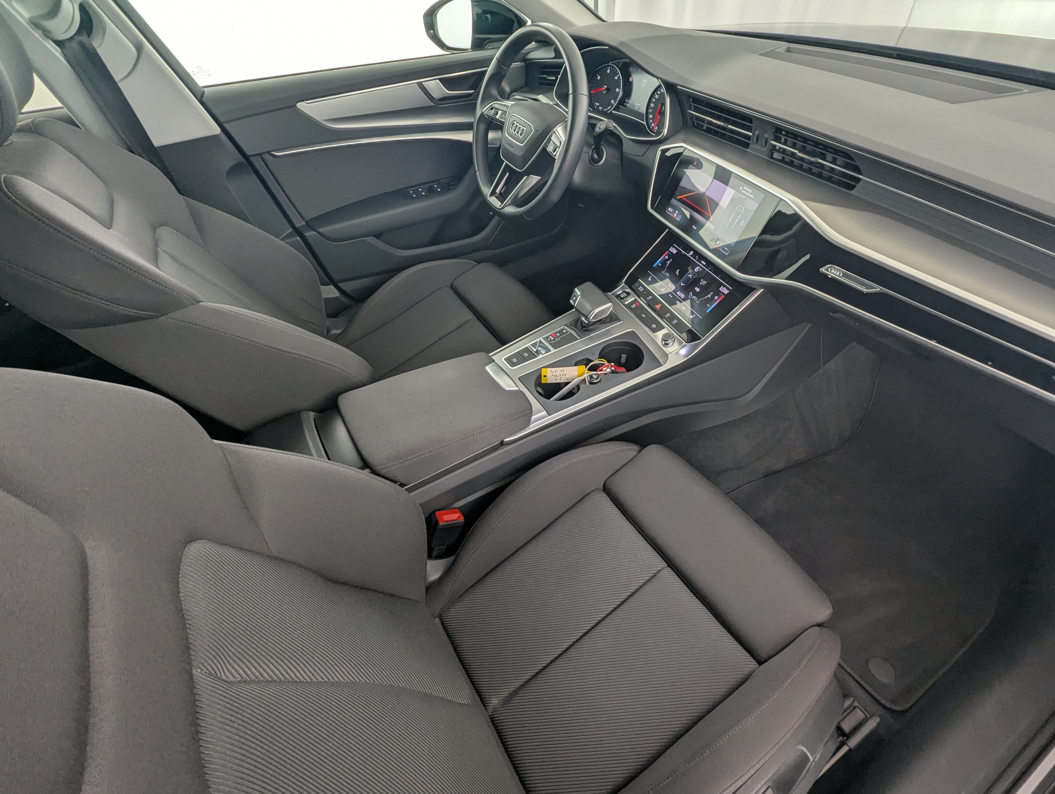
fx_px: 519
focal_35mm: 17
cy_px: 380
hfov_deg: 90.9
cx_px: 533
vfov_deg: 74.8
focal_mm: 2.35
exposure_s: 1/47.3
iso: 67
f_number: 2.2
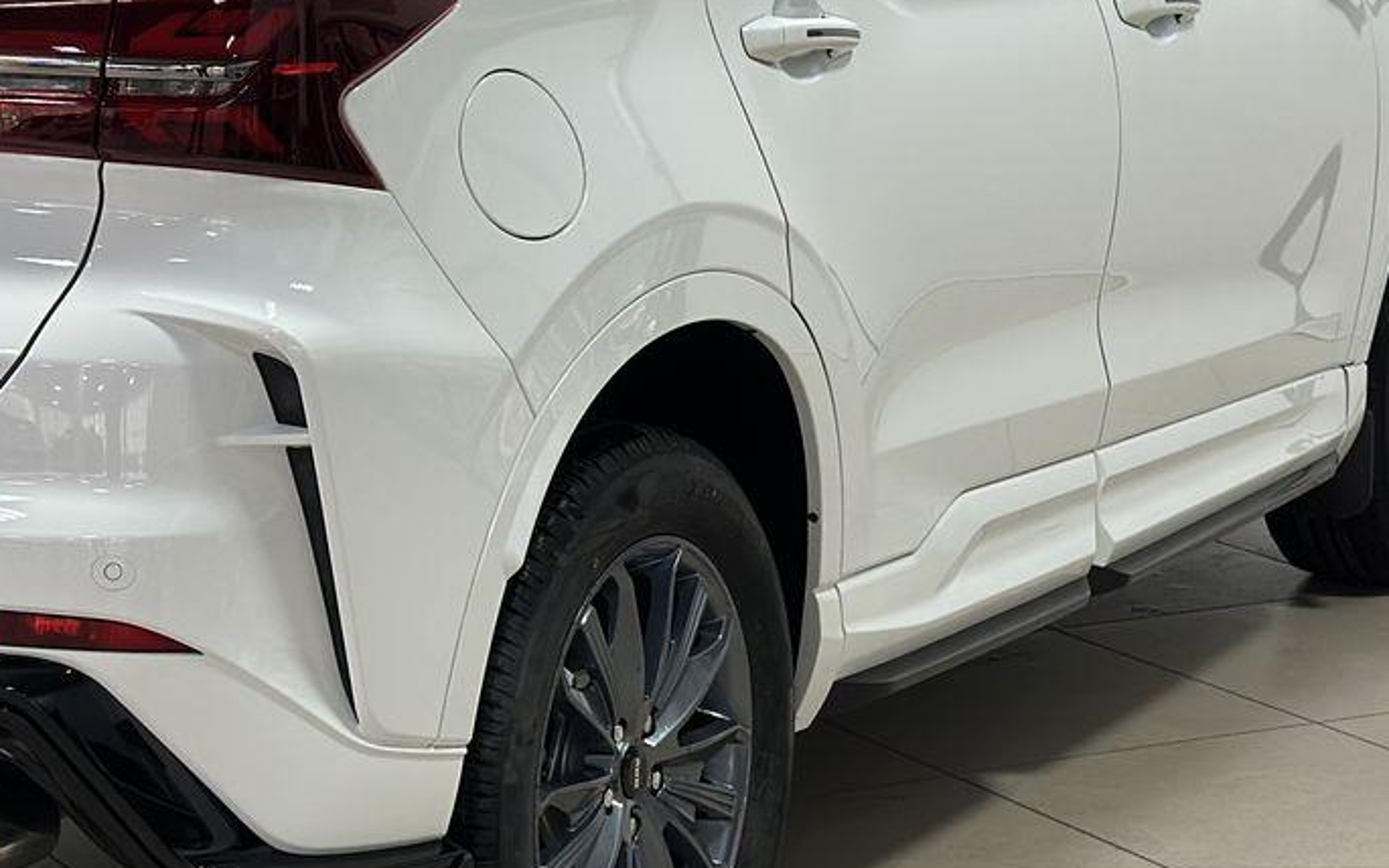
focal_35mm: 107
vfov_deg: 12.2
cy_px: 302
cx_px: 272
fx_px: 4050
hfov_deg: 19.3
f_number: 1.78
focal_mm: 6.86
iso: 80
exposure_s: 1/100
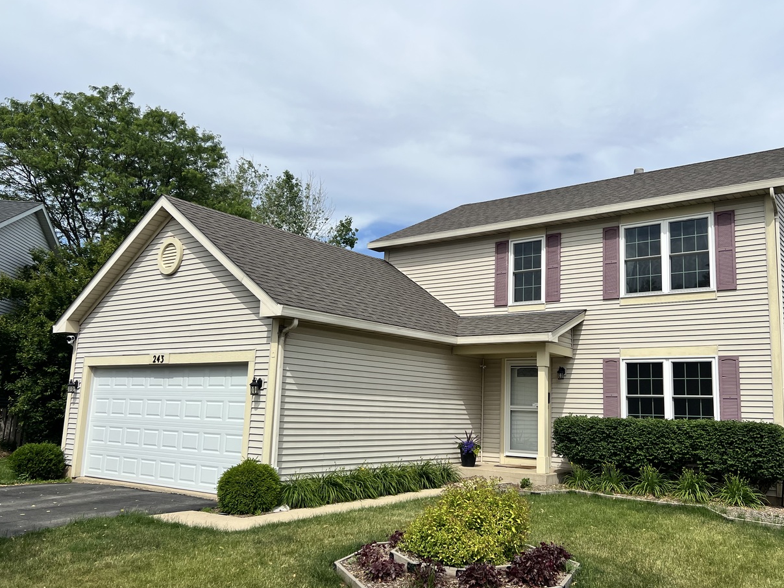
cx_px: 441
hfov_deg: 58.2
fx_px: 702
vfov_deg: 45.4
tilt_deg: +10.8
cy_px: 308
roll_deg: -2.0
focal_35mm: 31
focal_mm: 5.7
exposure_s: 1/6993
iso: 50
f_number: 1.5
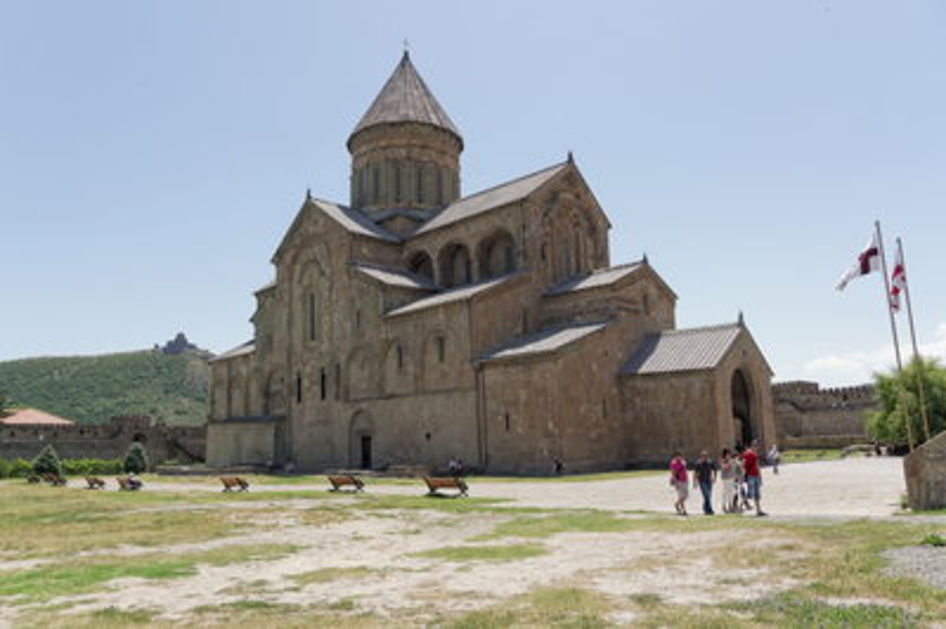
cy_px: 314
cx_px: 473
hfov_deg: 70.5
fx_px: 670
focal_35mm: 26
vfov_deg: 50.3
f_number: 5.6
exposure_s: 1/320
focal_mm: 17
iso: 100
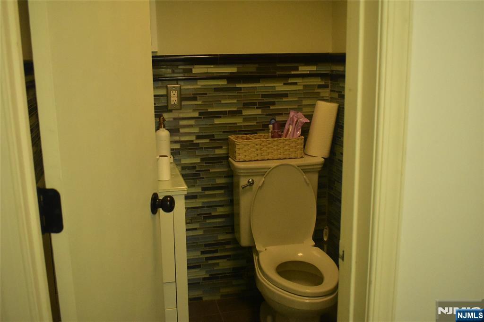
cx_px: 242
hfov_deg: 53.1
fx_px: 484
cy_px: 161
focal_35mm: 36
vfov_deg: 36.8
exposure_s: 1/640
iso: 6400
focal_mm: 24
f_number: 4.5
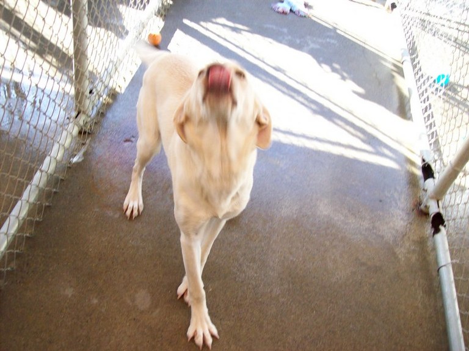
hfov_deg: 51.4
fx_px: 487
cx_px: 234
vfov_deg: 39.6
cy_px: 176
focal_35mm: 36
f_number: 2.7
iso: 200
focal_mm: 6
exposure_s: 1/83.6
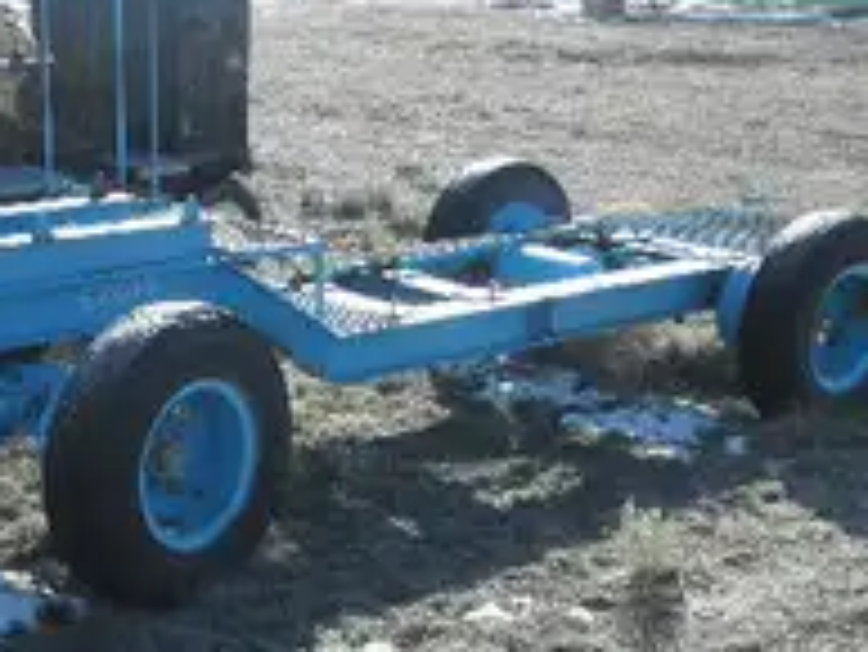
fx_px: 1455
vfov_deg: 25.1
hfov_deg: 32.3
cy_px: 445
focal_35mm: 58
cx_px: 166
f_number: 3
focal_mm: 5
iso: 64
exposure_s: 1/400
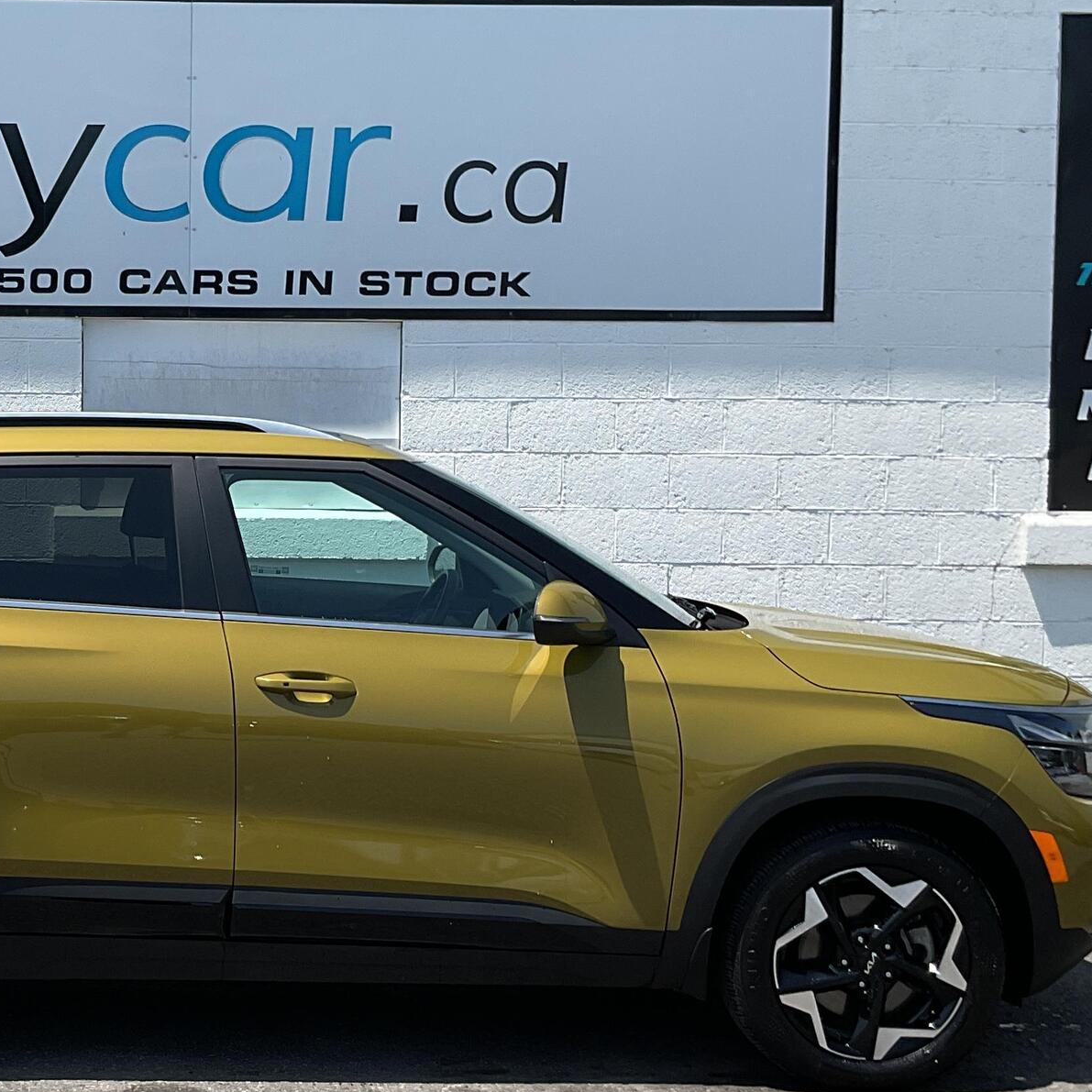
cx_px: 168
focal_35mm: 62
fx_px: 2213
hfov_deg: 27.0
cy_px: 558
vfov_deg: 27.7
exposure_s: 1/1912
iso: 16
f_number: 1.8
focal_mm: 3
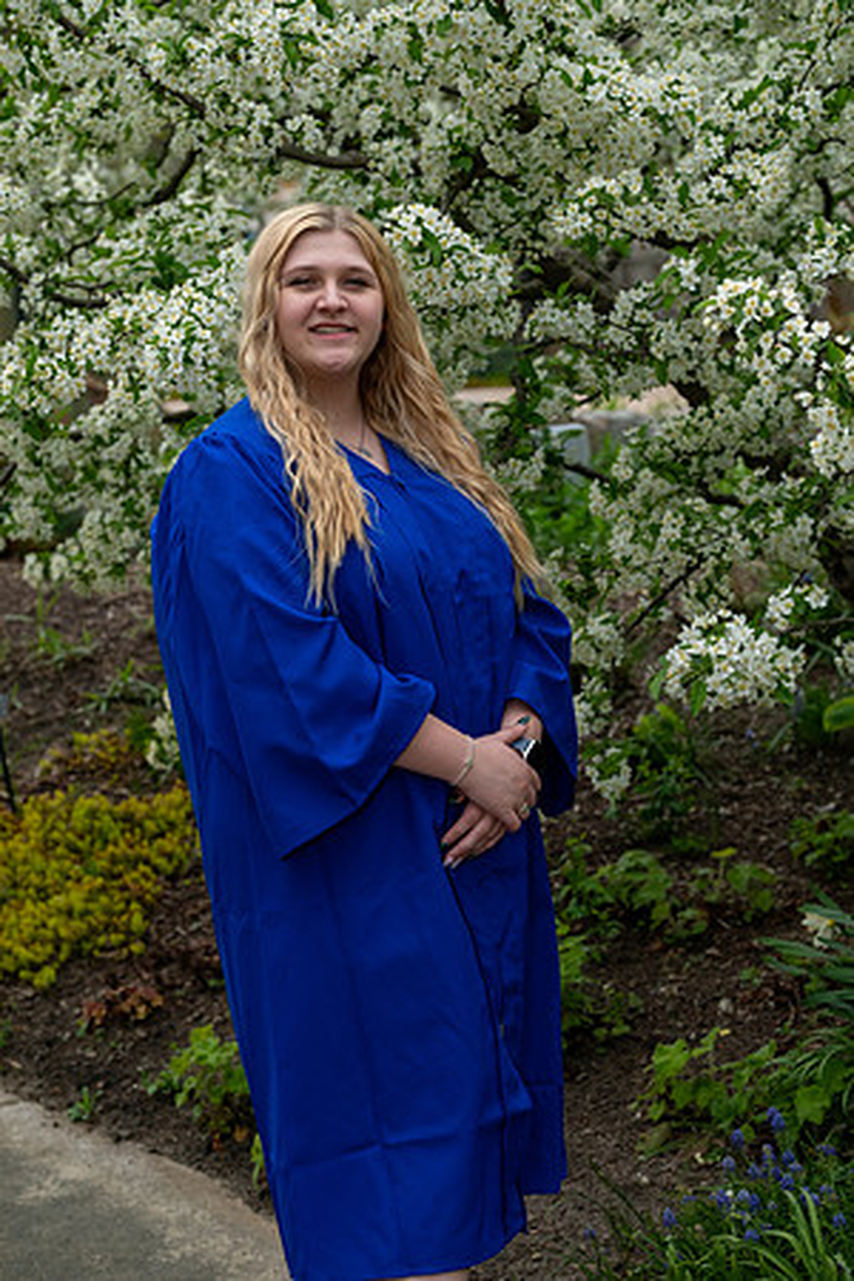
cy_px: 640
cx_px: 427
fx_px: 3665
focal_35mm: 103
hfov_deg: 13.3
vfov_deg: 19.8
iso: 250
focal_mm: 68.7
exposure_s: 1/400
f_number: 4.5
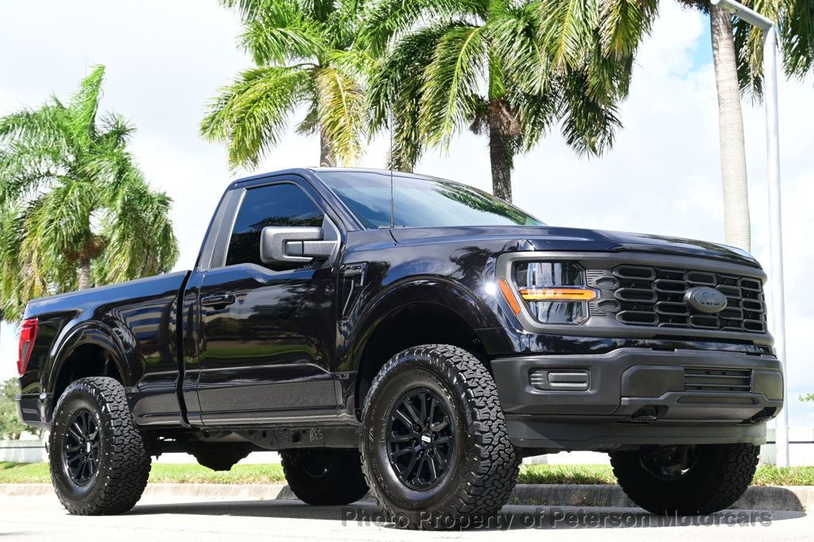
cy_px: 271
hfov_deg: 33.4
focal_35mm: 60
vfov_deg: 22.6
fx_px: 1356
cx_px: 407
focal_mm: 40
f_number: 6.3
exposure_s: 1/160
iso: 100
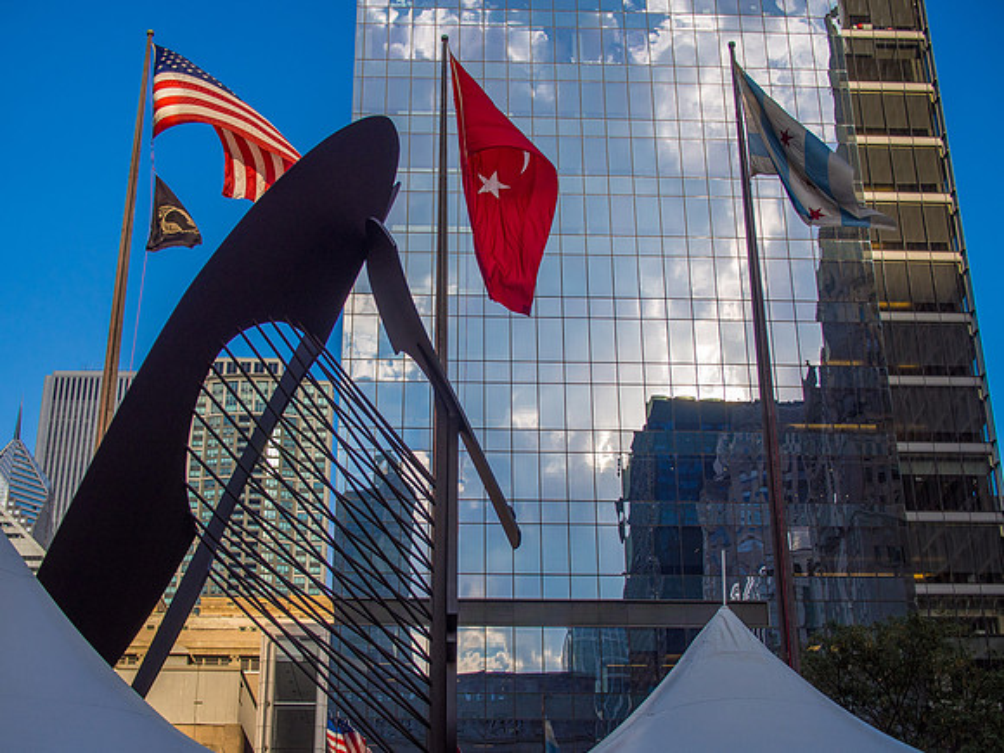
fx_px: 1505
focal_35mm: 52
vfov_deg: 28.1
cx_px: 483
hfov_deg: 36.9
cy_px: 391
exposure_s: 1/1000
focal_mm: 25
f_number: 4.5
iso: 200
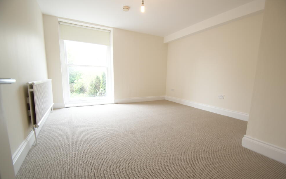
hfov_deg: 97.8
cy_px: 98
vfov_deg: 71.1
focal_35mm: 16
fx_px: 125
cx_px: 148
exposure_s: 1/30
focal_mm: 10
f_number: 4
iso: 100
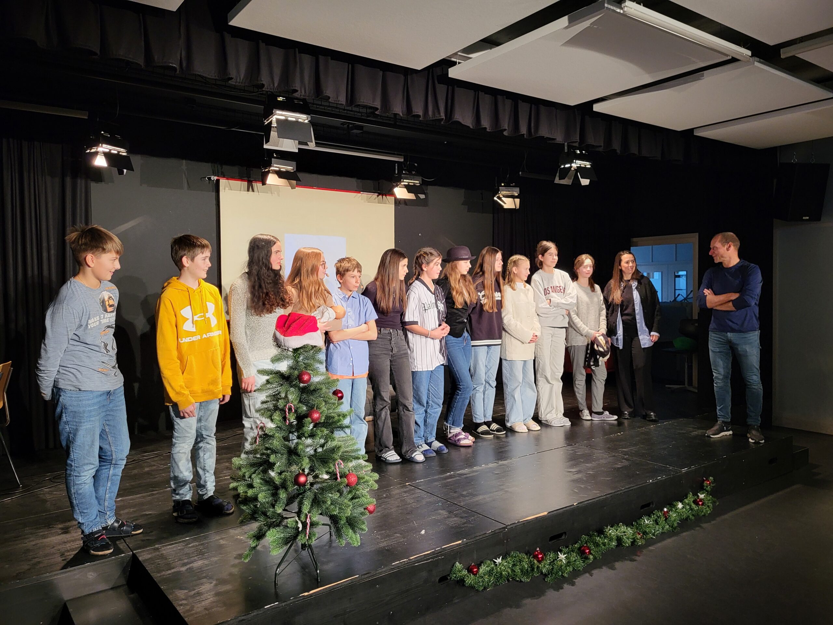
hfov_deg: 67.3
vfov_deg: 53.1
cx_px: 416
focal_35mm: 26
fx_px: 626
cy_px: 312
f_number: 1.8
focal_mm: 5.4
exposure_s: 1/50
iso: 250
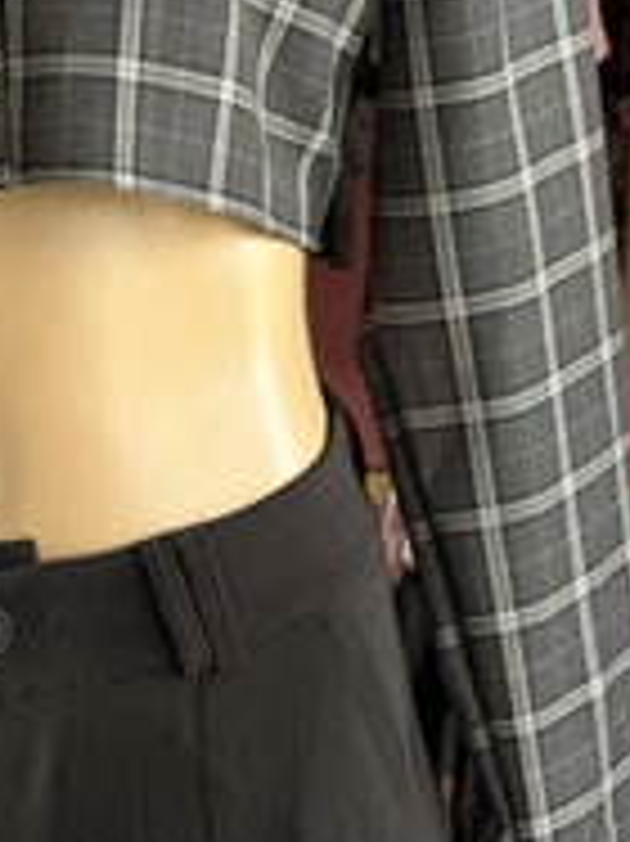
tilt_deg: -6.0
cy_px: 47
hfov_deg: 10.7
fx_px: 3328
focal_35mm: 137
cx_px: 4
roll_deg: +1.3
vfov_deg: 14.2
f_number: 1.78
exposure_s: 1/121
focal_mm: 6.76
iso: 50
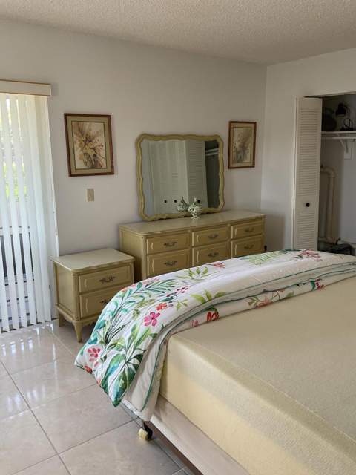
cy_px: 238
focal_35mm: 29
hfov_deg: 48.2
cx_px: 178
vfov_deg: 61.7
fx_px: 398
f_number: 1.8
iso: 40
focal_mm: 3
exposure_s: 1/60
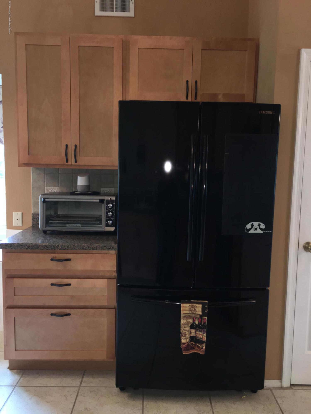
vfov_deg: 61.7
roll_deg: -1.1
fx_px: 347
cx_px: 156
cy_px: 207
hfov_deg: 48.2
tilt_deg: -5.9
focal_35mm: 29
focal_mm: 4.15
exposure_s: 1/16
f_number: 2.2
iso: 40
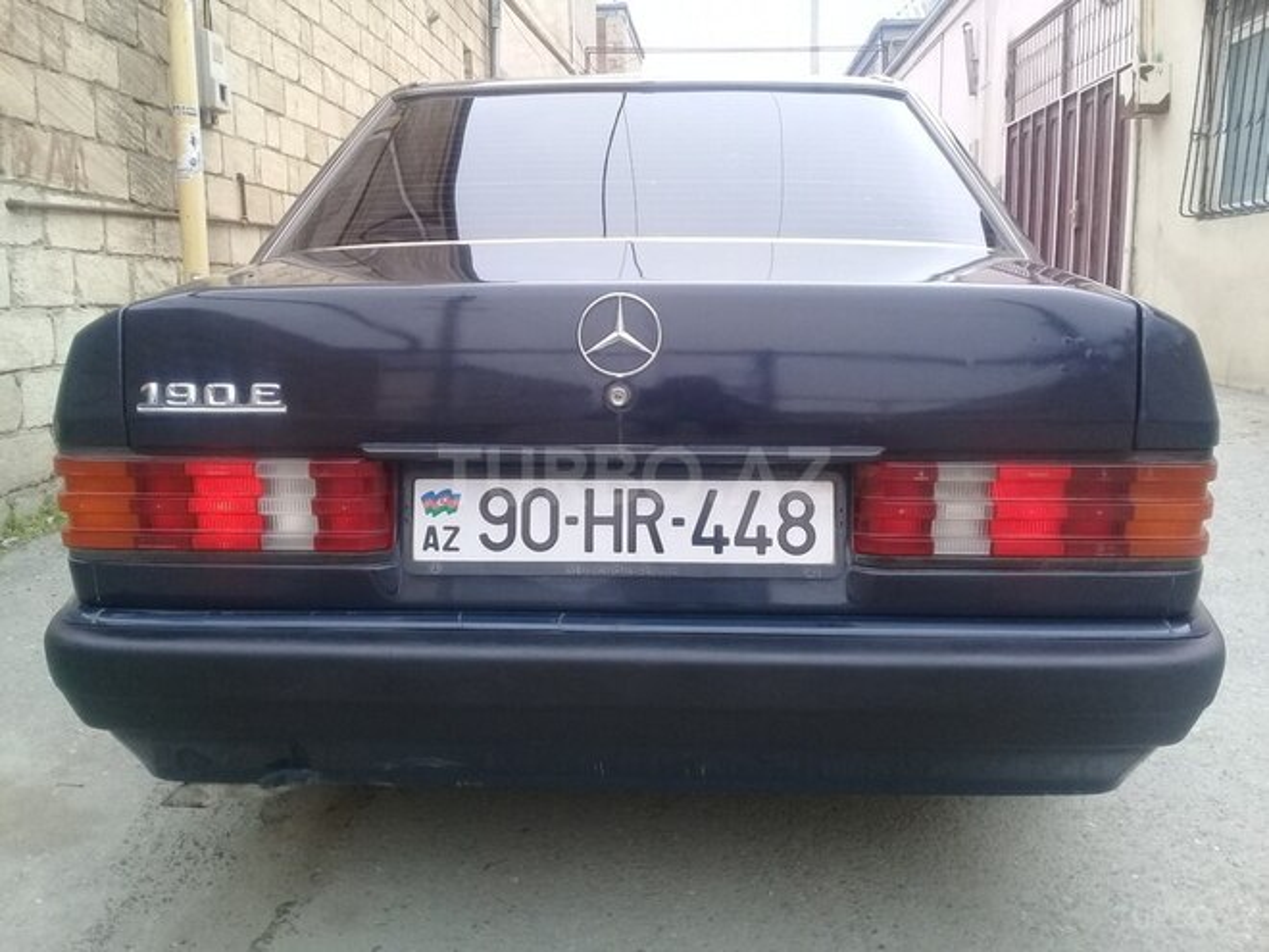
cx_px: 634
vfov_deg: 45.4
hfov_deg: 58.4
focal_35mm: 31
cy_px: 476
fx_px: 1136
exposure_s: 1/100
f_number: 2.2
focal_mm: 3.3
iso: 100
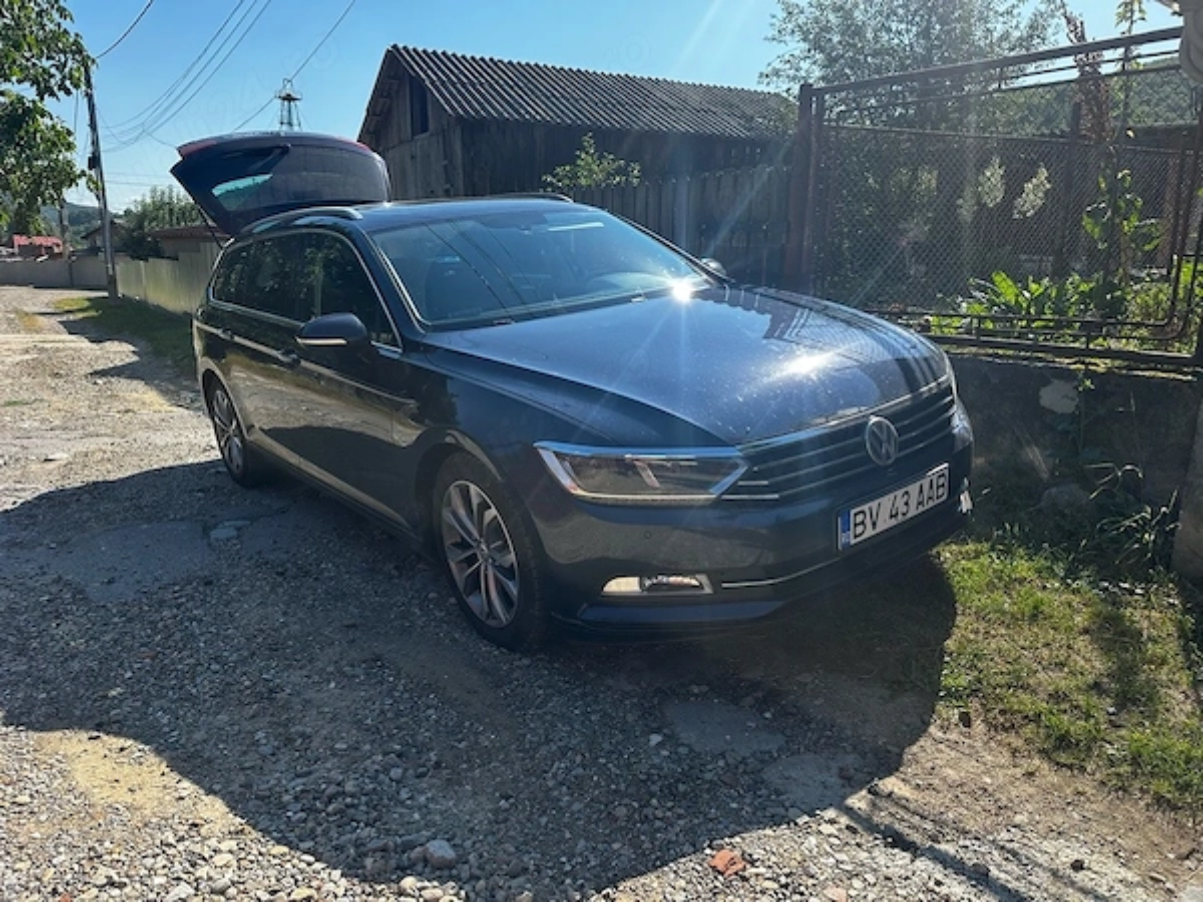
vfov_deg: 56.8
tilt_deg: -12.9
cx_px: 602
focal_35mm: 24
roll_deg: -1.2
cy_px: 451
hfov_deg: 71.6
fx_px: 834
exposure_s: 1/2070
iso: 80
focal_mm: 6.86
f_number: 1.78
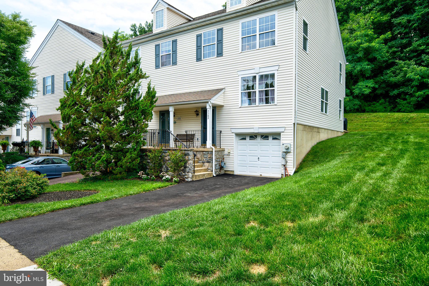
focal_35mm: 24
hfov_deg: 73.7
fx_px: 286
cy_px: 143
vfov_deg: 53.1
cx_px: 214
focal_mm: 24
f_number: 8
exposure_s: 1/100
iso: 100
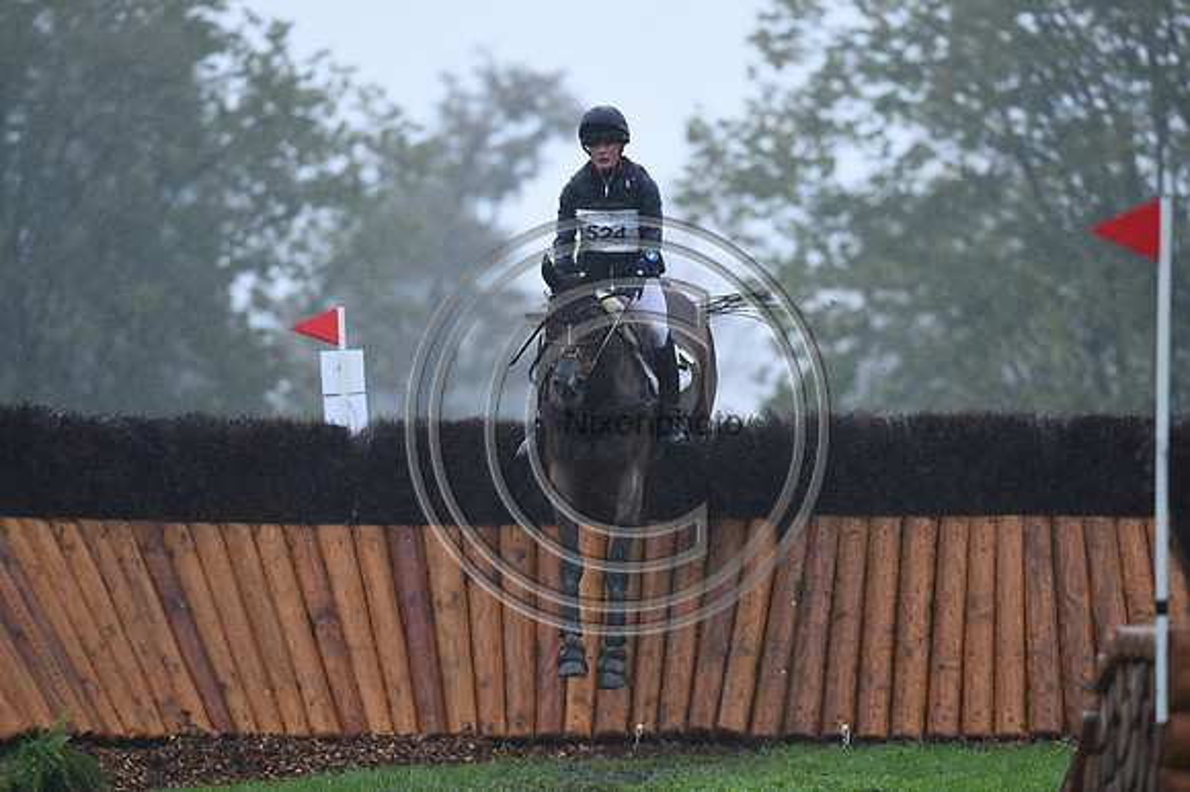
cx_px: 595
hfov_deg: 5.2
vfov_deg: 3.4
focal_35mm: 400
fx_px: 13214
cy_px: 396
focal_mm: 400
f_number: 5.6
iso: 900
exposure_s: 1/1000
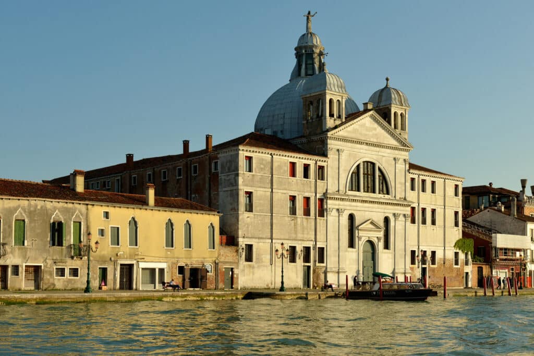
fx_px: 771
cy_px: 178
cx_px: 267
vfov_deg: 26.0
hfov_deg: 38.2
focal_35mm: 52
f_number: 7.1
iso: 280
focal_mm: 52
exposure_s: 1/1600
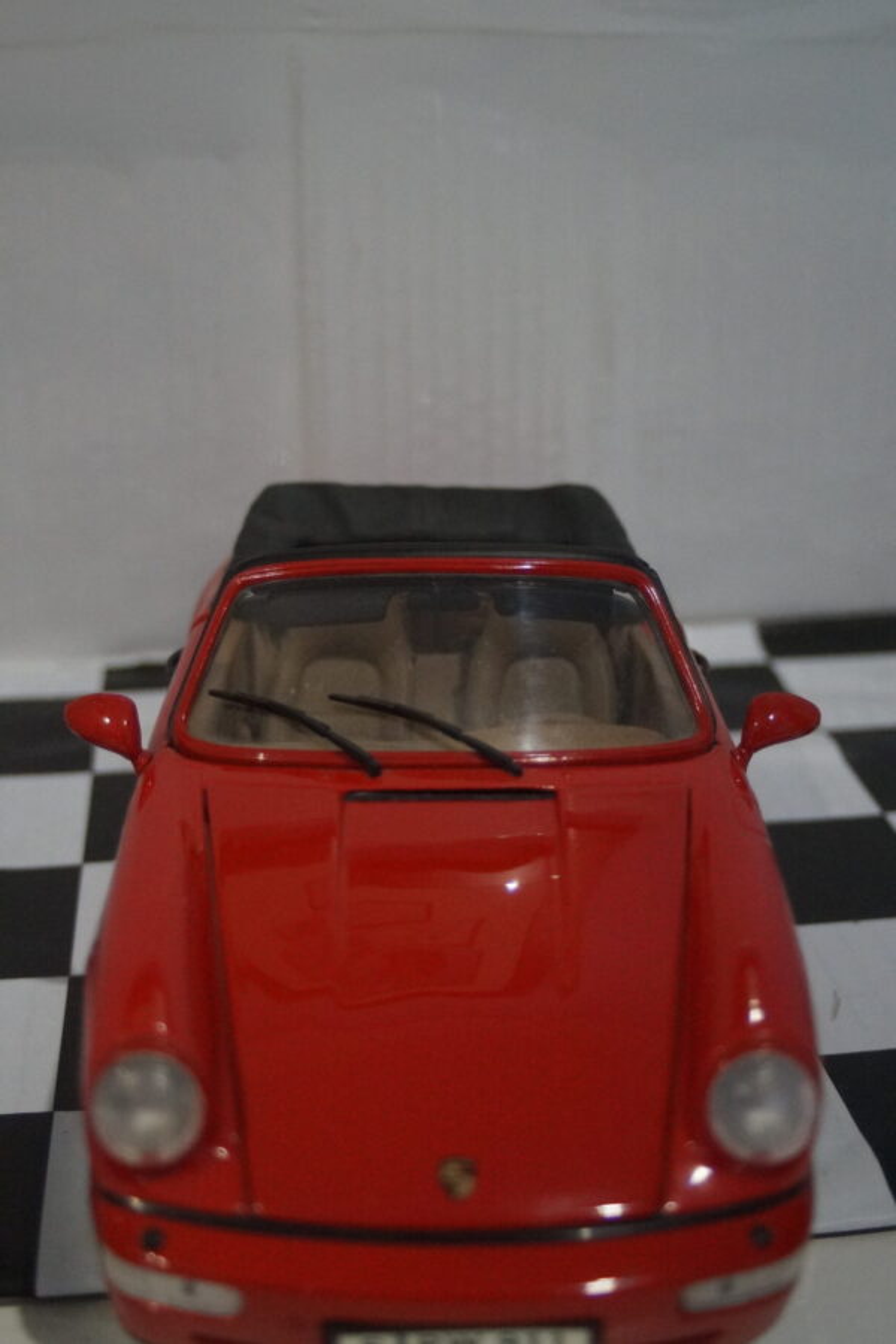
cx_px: 448
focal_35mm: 45
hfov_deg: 29.9
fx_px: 1680
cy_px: 672
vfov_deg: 43.6
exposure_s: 1/160
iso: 2500
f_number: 4
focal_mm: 30
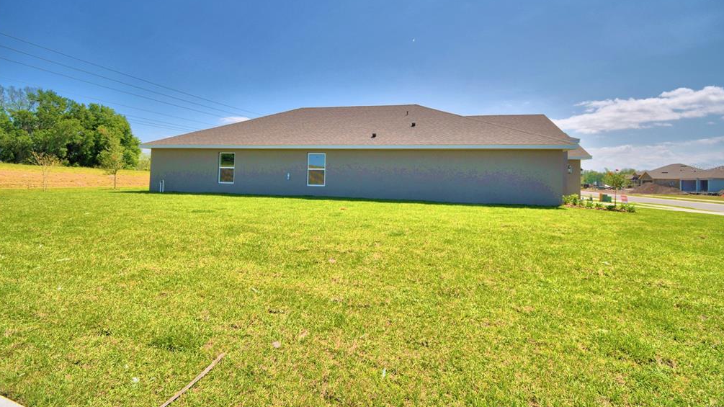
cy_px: 167
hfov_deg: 99.4
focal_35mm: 16
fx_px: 307
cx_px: 362
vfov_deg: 66.5
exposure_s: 1/2000
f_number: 4.5
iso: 100
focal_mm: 10
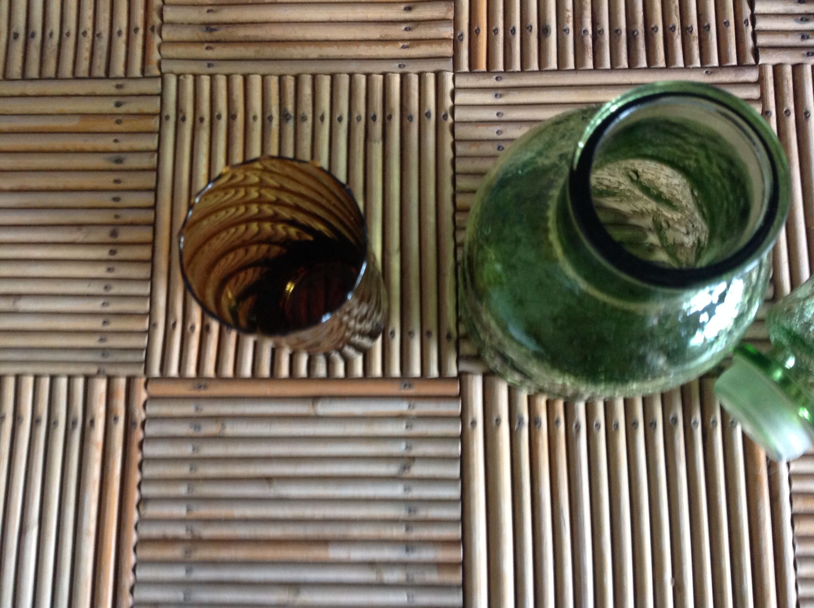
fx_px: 822
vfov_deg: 40.6
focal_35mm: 35
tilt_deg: -81.1
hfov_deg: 52.7
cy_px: 304
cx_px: 407
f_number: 2.4
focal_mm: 4.28
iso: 200
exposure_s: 1/15
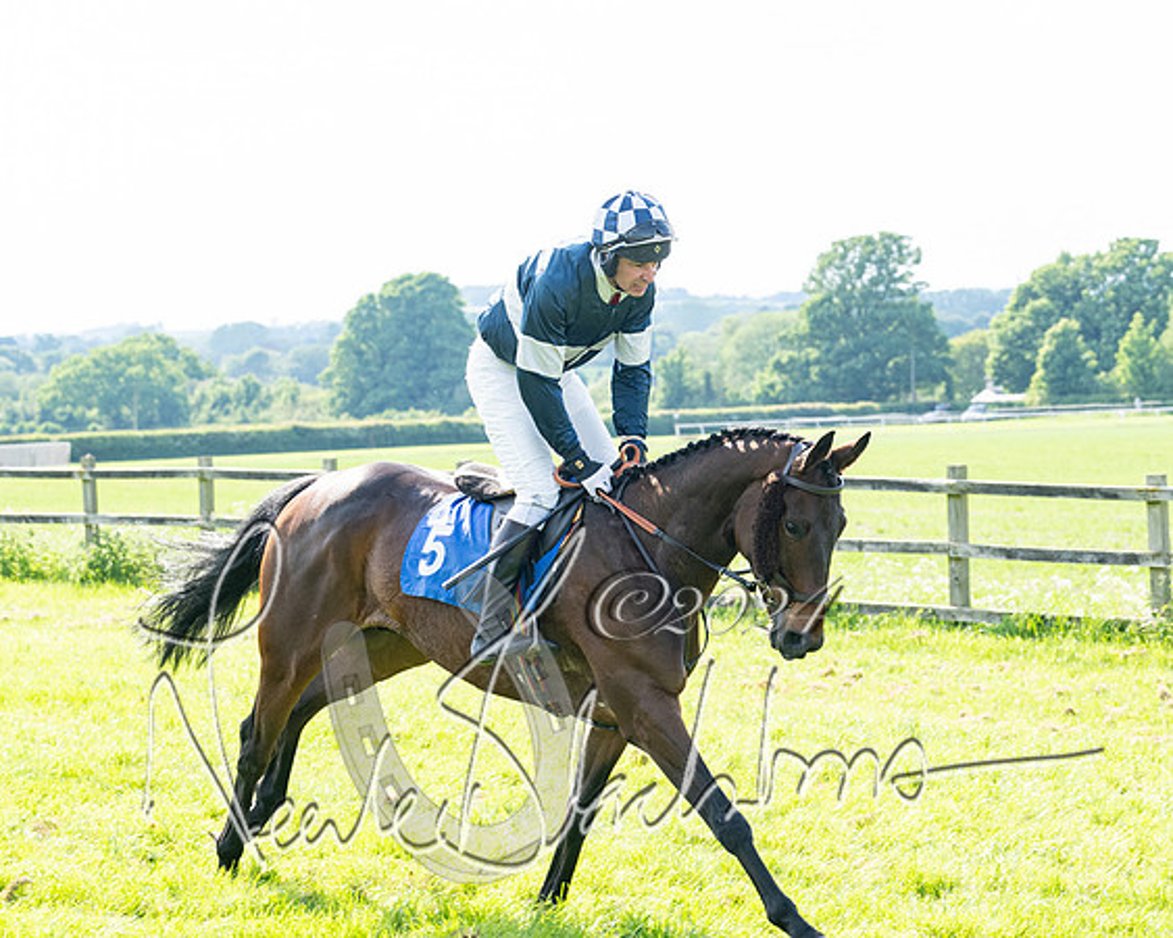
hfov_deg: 16.2
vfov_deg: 13.0
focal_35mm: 118
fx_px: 4106
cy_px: 469
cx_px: 704
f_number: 5
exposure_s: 1/1000
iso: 400
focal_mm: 70
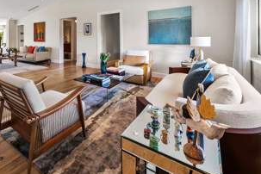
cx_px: 68
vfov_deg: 63.2
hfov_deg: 80.8
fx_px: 138
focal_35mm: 19
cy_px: 60
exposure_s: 1/8
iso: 400
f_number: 8
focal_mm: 12
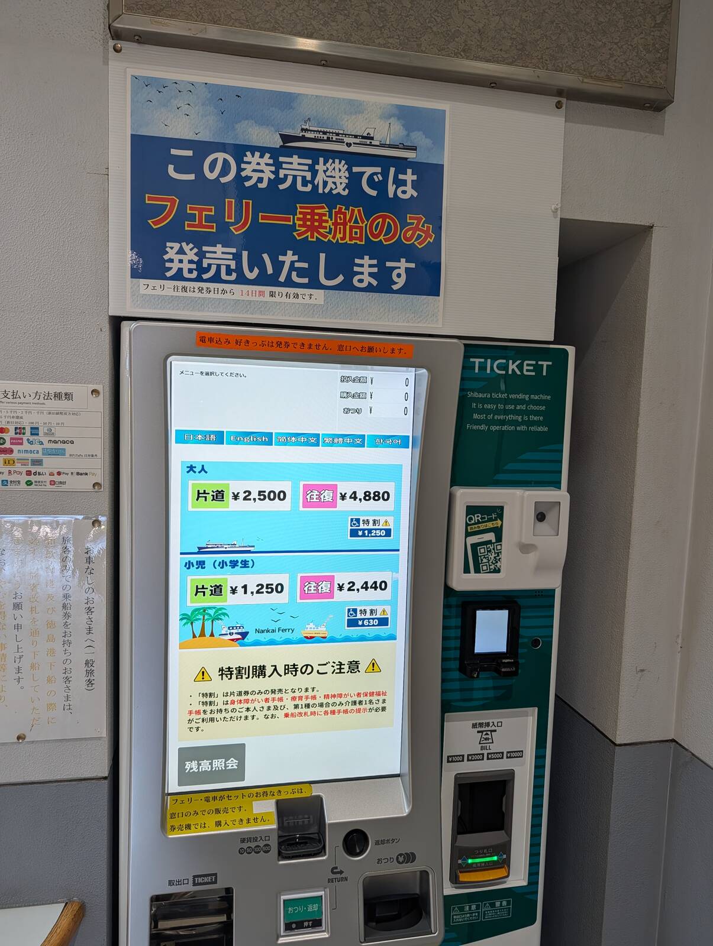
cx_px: 356
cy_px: 473
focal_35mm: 24
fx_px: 657
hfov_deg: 56.9
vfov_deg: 71.5
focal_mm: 6.9
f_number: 1.68
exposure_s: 1/120
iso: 61
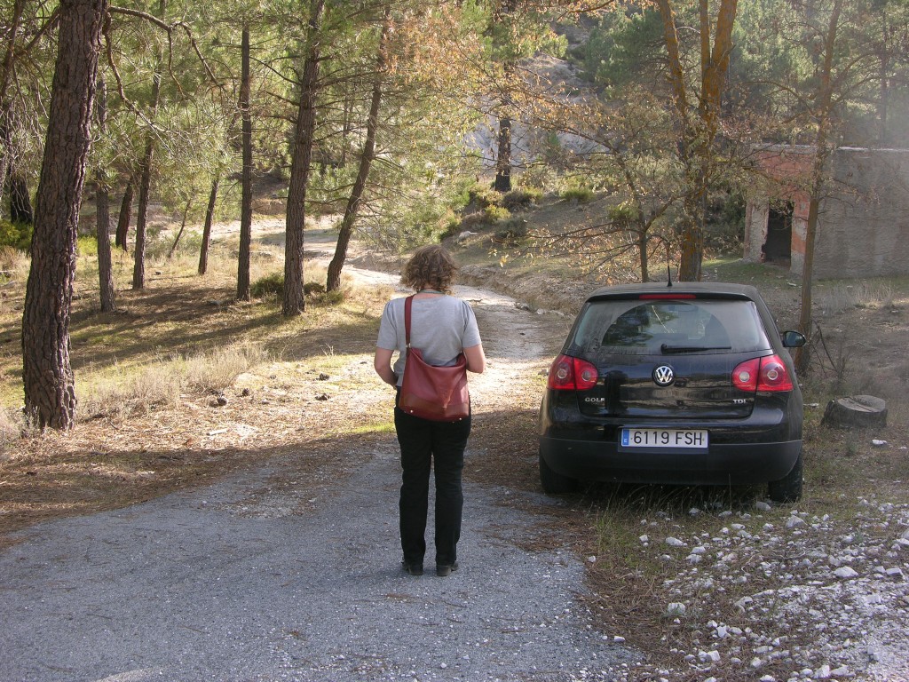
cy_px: 341
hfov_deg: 44.8
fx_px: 1103
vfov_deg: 34.3
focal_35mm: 42
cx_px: 454
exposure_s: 1/90.2
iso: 50
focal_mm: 10.7
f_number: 4.1
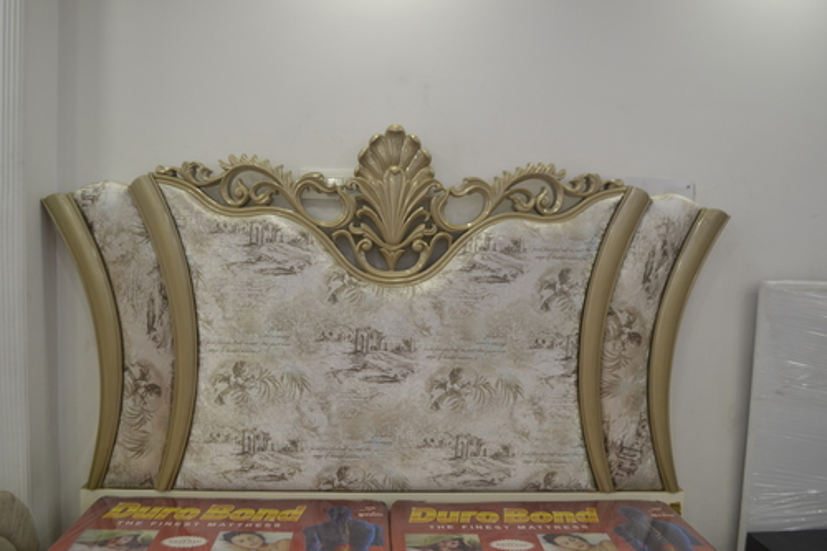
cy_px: 276
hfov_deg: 61.9
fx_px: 689
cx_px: 414
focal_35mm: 30
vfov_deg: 43.6
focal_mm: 20
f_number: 4.5
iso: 400
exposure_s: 1/80
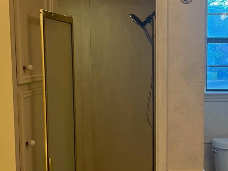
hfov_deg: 31.3
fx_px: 402
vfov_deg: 24.0
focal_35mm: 61
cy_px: 102
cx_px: 162
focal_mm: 3
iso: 50
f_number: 1.8
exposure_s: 1/60
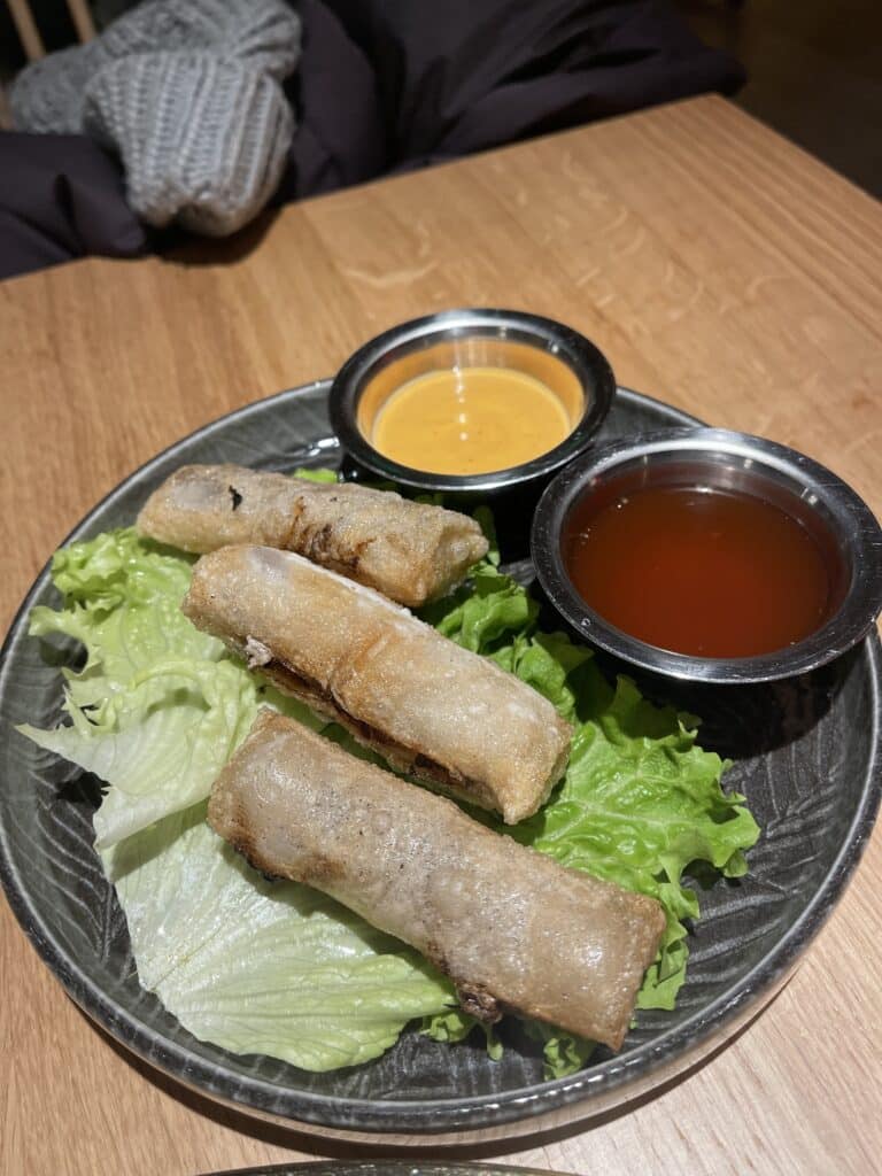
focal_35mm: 25
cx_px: 441
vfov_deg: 69.4
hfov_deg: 54.9
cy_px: 588
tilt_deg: -48.7
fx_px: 849
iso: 100
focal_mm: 5.1
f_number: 1.6
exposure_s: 1/100
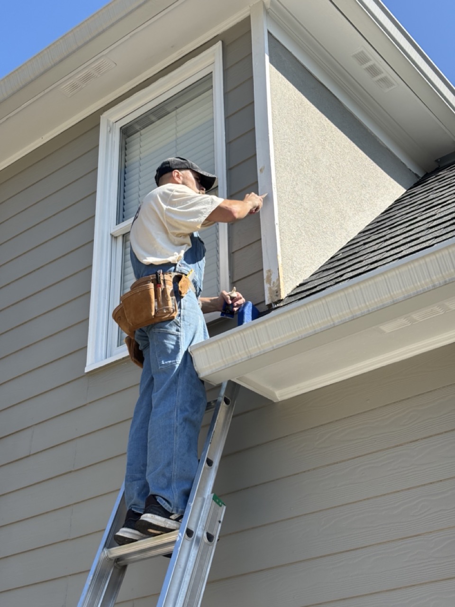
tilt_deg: +30.1
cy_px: 304
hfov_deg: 28.0
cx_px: 228
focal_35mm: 52
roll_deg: +0.8
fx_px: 911
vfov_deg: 36.8
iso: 40
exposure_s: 1/1845
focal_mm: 5.96
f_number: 1.6
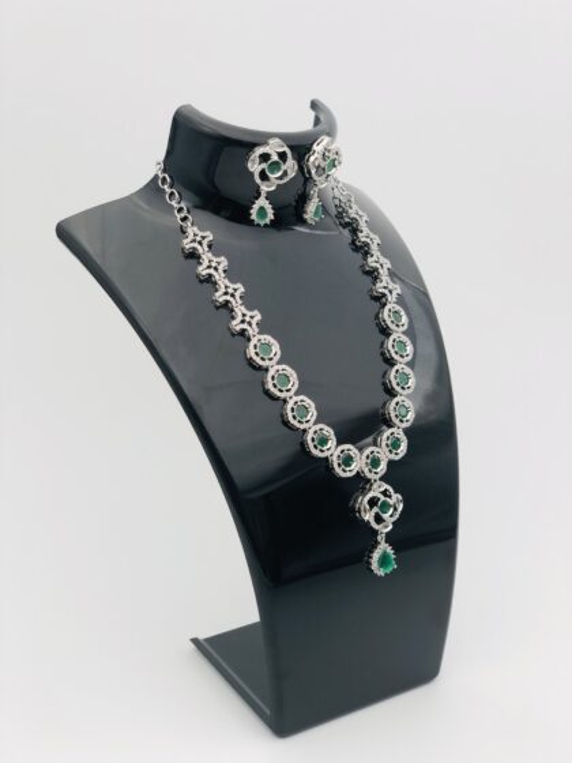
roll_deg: -3.4
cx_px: 286
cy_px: 382
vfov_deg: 36.8
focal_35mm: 52
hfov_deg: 28.0
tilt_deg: -21.7
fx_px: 1146
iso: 16
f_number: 2.4
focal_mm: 6
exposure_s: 1/100
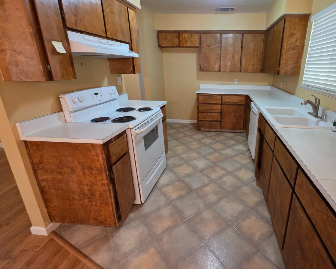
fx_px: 169
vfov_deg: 76.9
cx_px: 211
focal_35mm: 17
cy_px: 125
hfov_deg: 87.8
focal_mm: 2.2
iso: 320
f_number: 1.9
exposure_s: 1/60
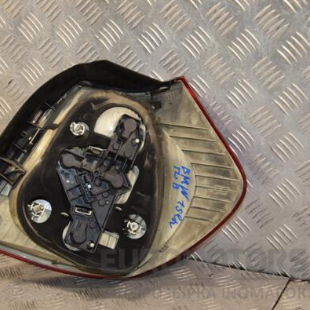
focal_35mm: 93
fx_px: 942
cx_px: 86
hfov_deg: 18.6
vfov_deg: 18.7
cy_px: 156
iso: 800
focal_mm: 48
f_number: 4.8
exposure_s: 1/160
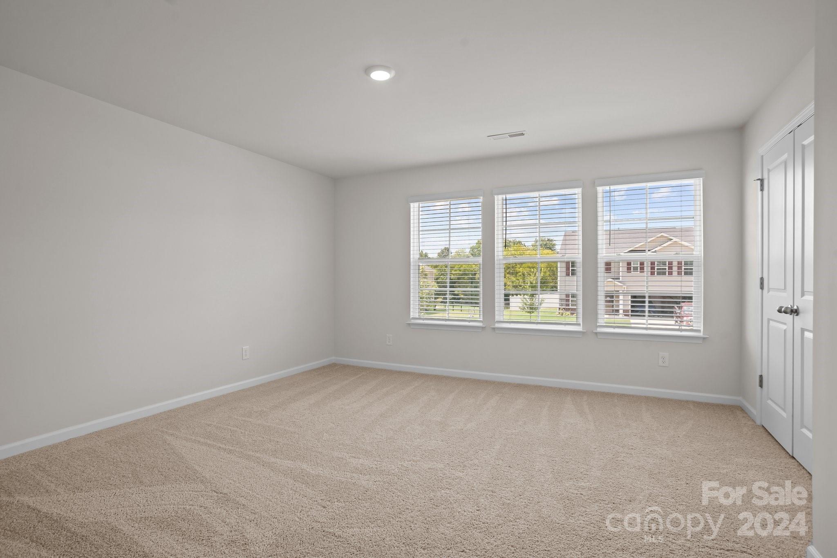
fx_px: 395
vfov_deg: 70.4
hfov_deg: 93.3
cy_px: 279
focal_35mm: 17
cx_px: 418
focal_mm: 17
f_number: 8
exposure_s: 1/15
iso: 320
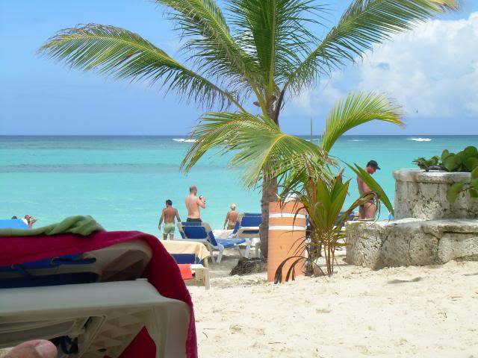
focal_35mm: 90
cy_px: 179
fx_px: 1243
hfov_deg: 21.8
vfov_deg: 16.4
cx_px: 239
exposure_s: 1/250
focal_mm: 15.3
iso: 50
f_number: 7
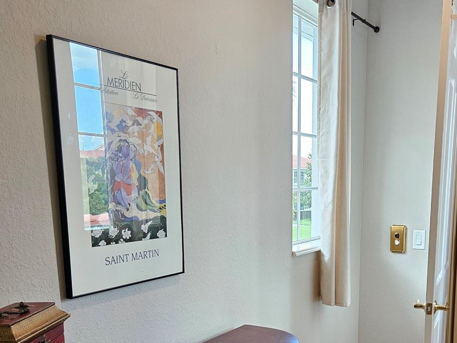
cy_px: 281
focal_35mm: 41
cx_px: 289
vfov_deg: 33.9
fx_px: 541
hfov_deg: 45.4
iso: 200
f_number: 1.8
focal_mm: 5.4
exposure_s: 1/120
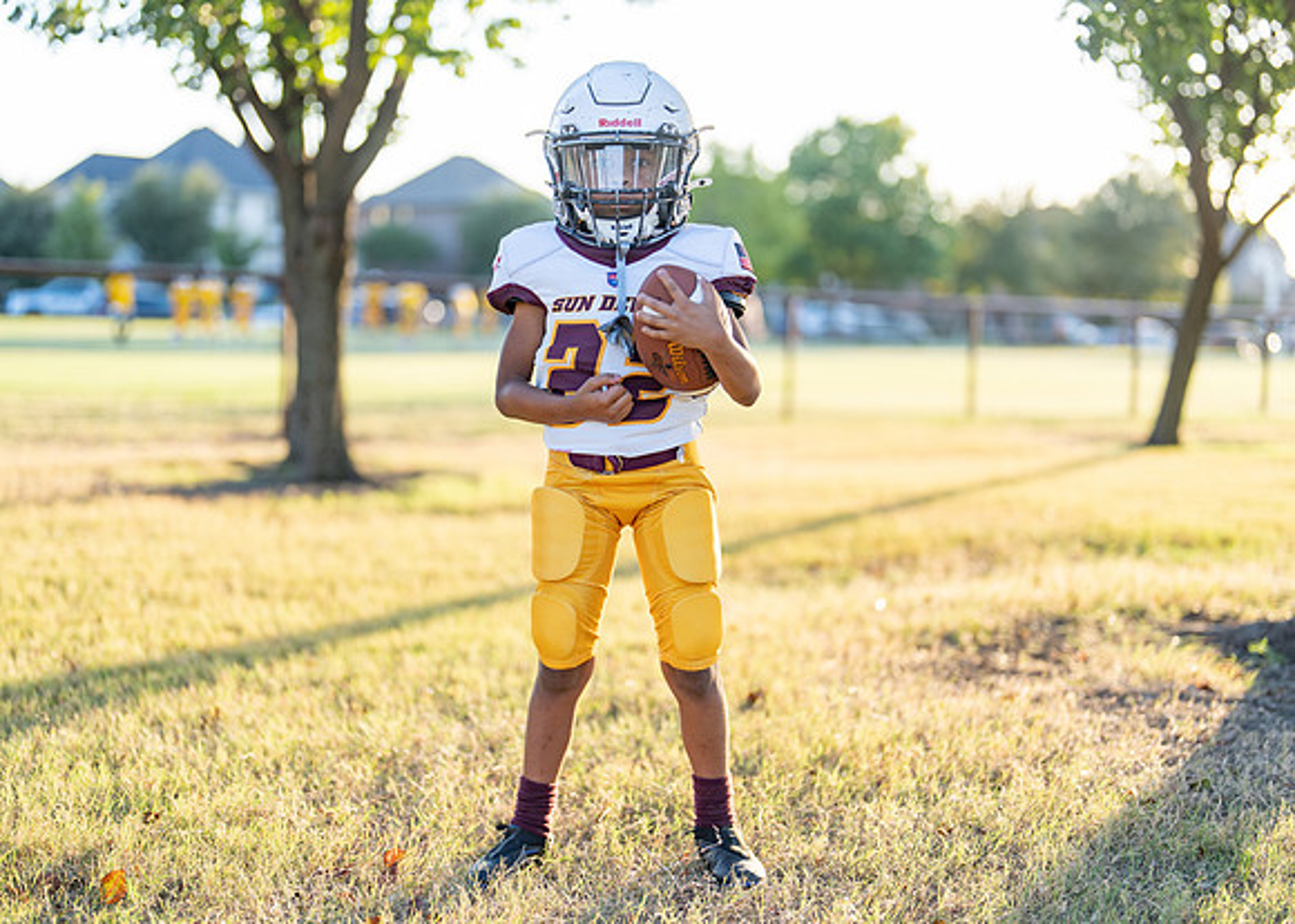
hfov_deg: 37.2
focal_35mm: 52
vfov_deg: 27.0
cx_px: 648
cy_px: 462
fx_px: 1926
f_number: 1.2
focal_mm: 50
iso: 100
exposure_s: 1/1000
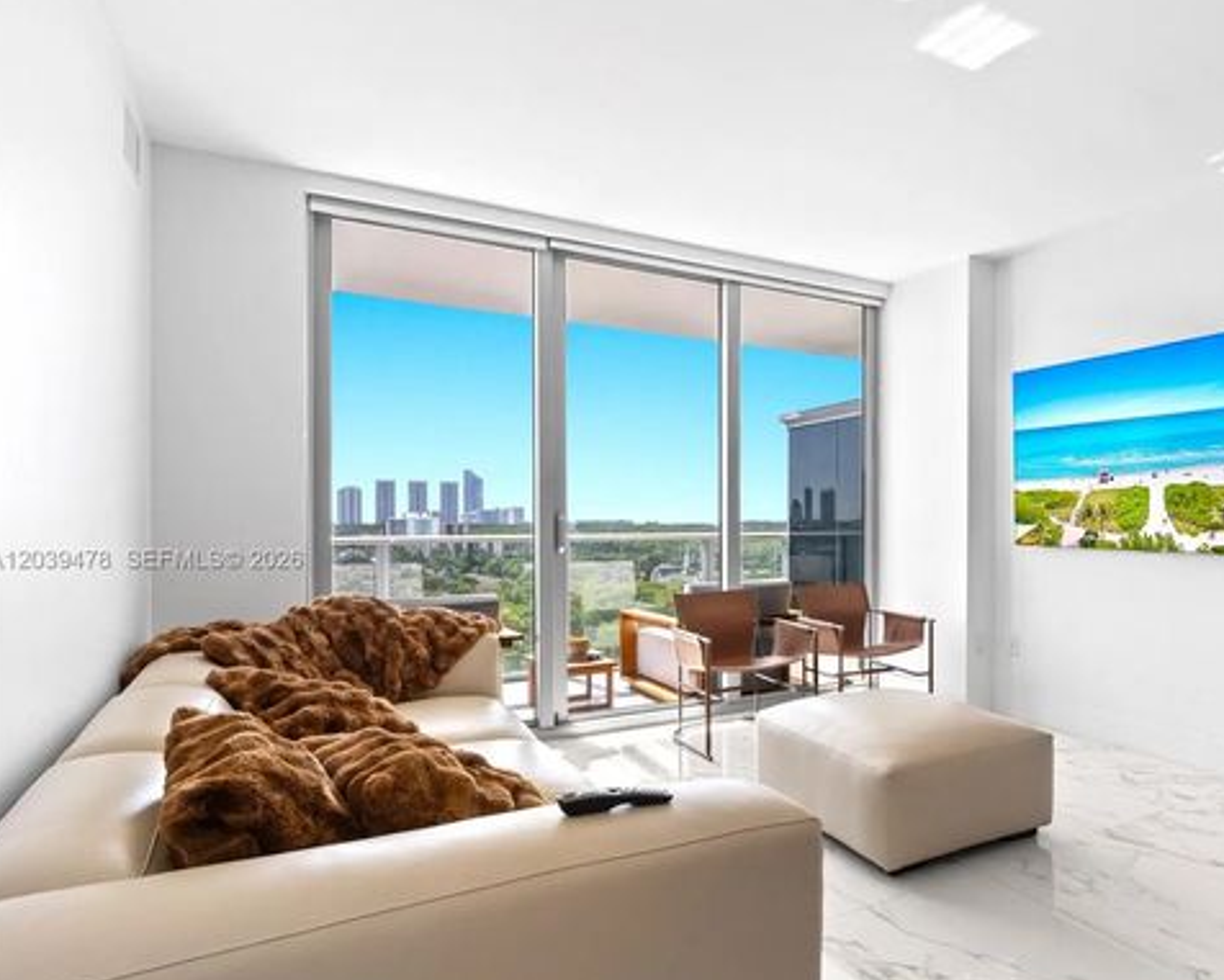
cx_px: 805
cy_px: 561
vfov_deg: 65.2
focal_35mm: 21
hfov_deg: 75.5
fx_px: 761
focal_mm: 8
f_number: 8
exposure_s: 1/13
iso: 400
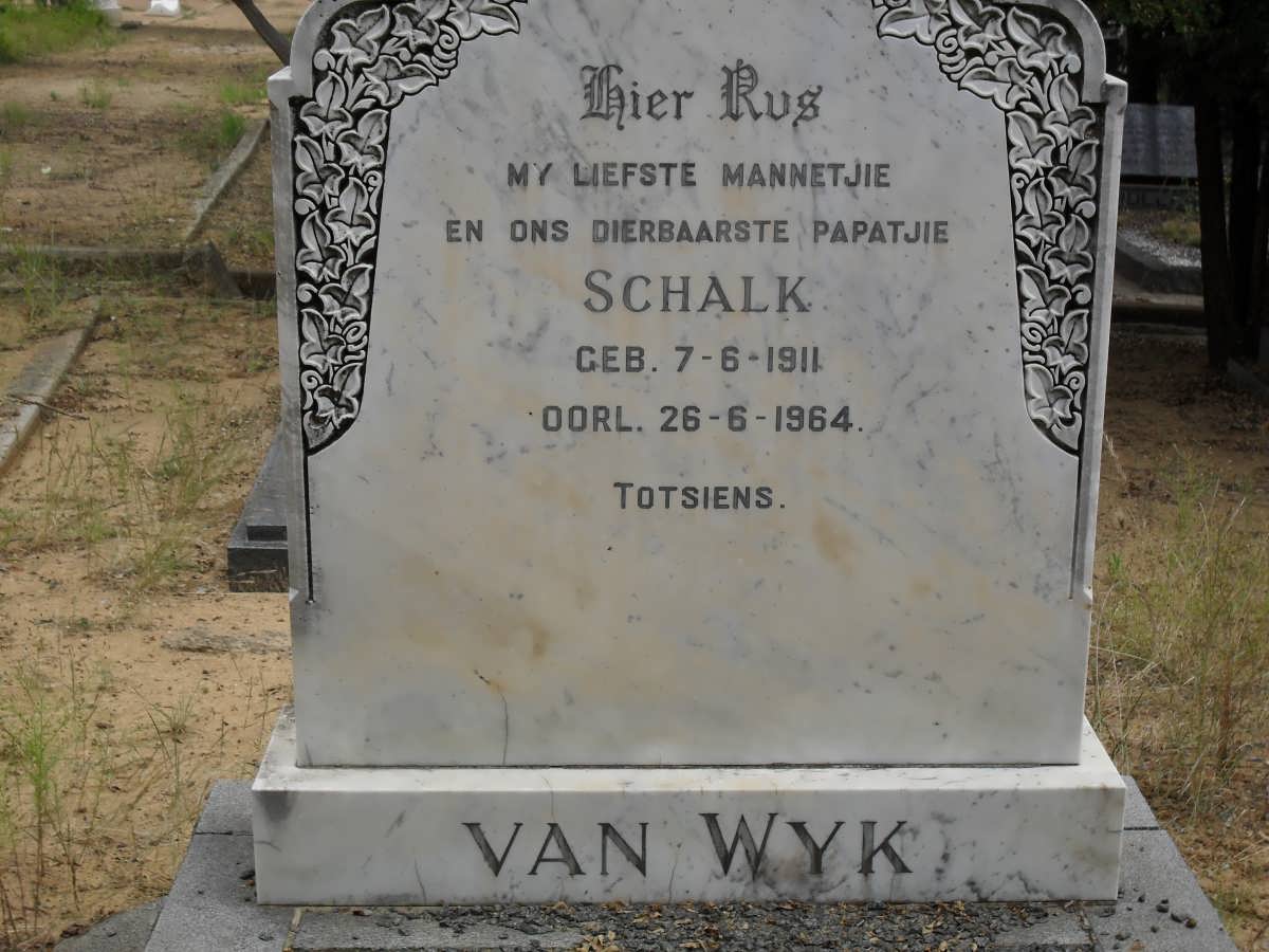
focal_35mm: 57
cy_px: 476
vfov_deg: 25.7
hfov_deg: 33.8
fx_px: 2090
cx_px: 634
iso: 100
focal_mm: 10.1
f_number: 4.3
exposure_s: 1/500
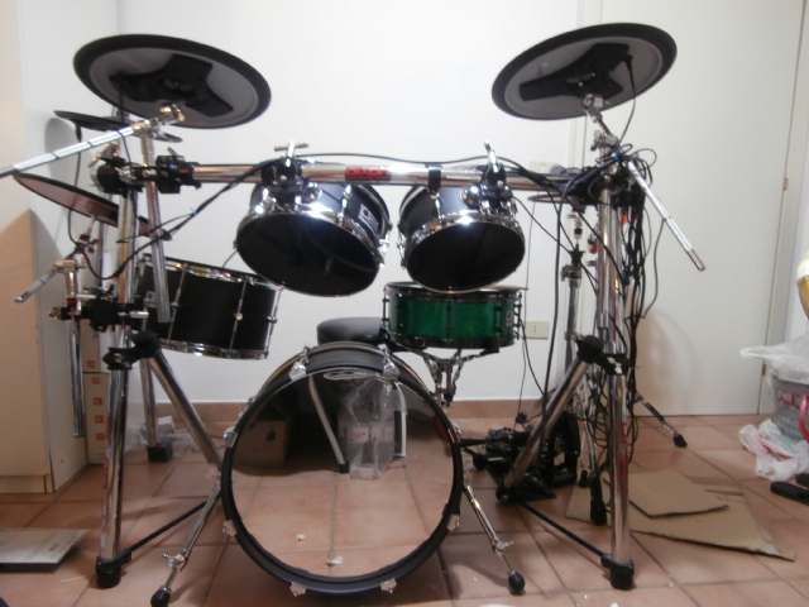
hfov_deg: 71.6
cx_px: 404
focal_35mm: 24
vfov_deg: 56.8
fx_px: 561
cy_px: 304
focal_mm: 4.2
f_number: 3
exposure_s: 1/3
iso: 200
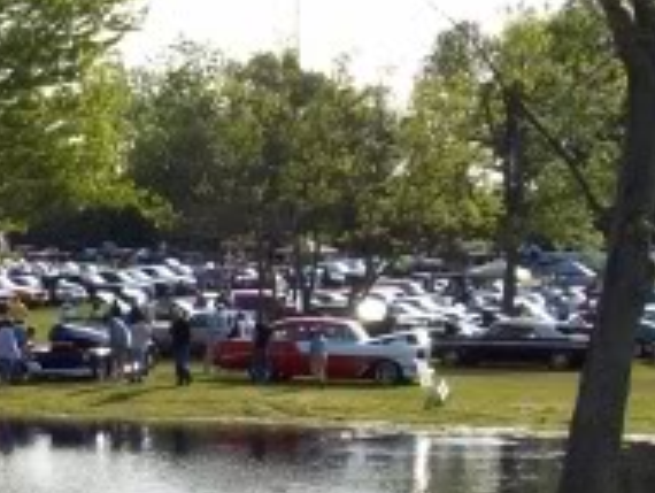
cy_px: 340
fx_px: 2292
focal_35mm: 121
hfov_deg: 15.5
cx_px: -198
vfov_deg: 12.3
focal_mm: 6
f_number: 4.8
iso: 80
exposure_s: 1/364
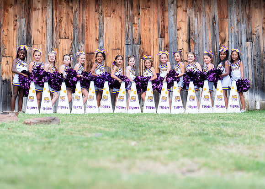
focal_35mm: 53
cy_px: 94
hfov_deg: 36.6
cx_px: 124
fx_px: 401
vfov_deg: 26.6
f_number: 1.6
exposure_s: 1/640
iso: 800
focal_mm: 50
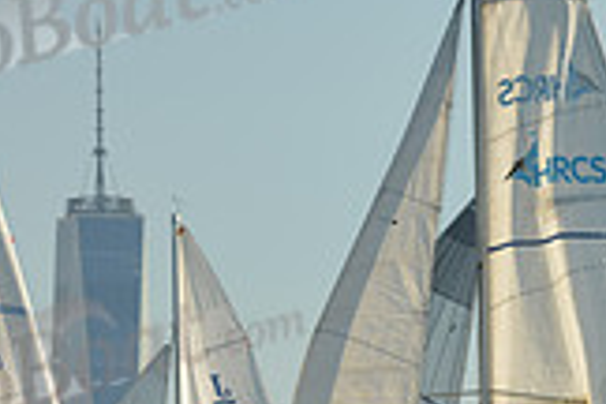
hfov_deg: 5.2
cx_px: 501
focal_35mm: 395
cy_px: 518
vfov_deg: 3.5
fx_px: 6649
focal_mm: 110
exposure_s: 1/1250
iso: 400
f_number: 5.6
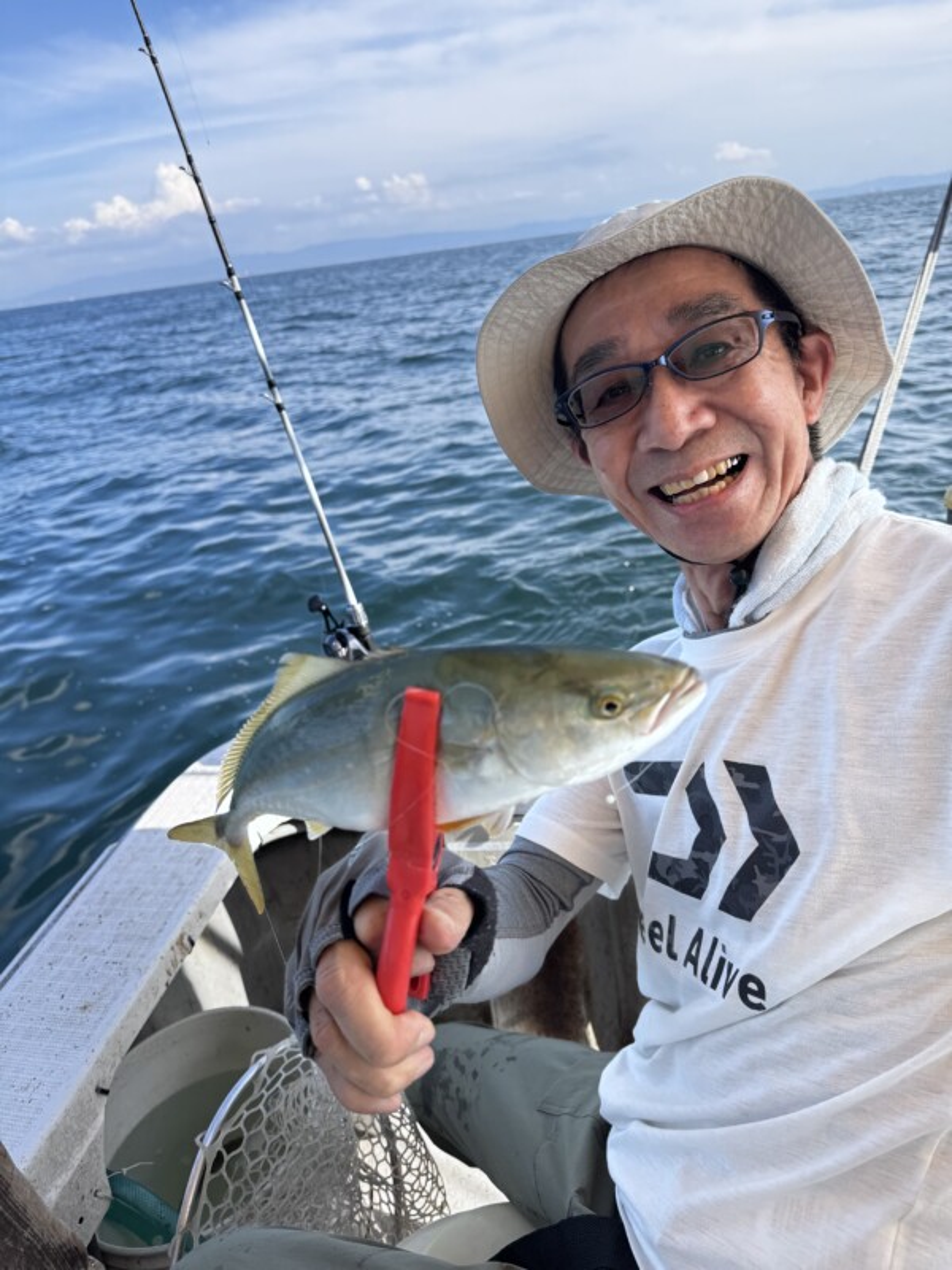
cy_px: 635
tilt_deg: -23.6
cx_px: 476
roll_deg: +5.8
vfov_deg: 71.6
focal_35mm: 24
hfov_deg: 56.8
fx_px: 880
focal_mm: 6.76
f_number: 1.78
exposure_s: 1/1366
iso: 80
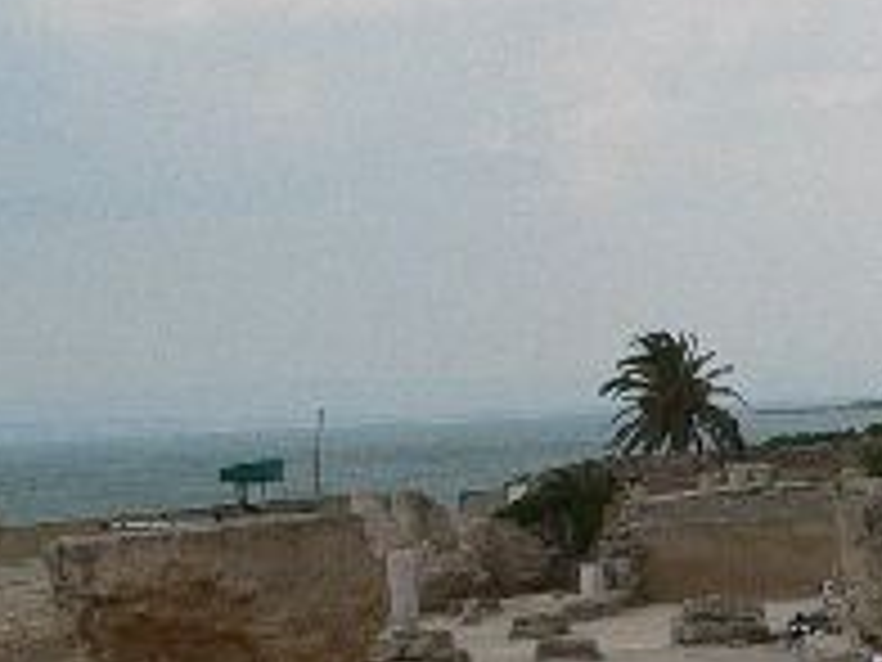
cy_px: 558
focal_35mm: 147
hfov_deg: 12.6
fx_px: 3745
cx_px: 1404
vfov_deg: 10.1
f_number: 5.6
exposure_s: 1/640
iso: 80
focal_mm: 6
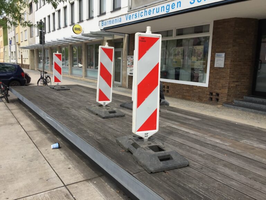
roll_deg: -2.1
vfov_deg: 48.2
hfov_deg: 61.7
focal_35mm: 29
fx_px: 223
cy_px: 100
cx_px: 133
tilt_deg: -10.2
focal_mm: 4.15
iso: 32
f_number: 2.2
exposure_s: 1/1522
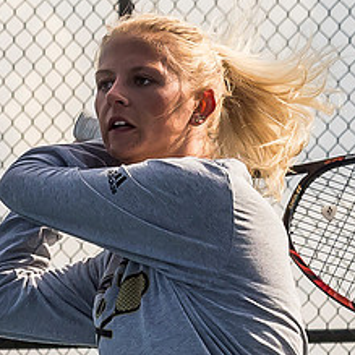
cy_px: 342
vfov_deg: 2.7
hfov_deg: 2.7
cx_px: 76
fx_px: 7460
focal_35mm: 643
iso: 400
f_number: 5
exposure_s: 1/1600
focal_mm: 57
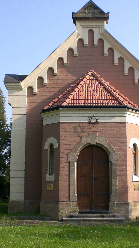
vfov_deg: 37.2
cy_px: 125
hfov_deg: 21.4
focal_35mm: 56
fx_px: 367
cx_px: 91
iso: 50
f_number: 4.4
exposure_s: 1/250
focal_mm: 6.3
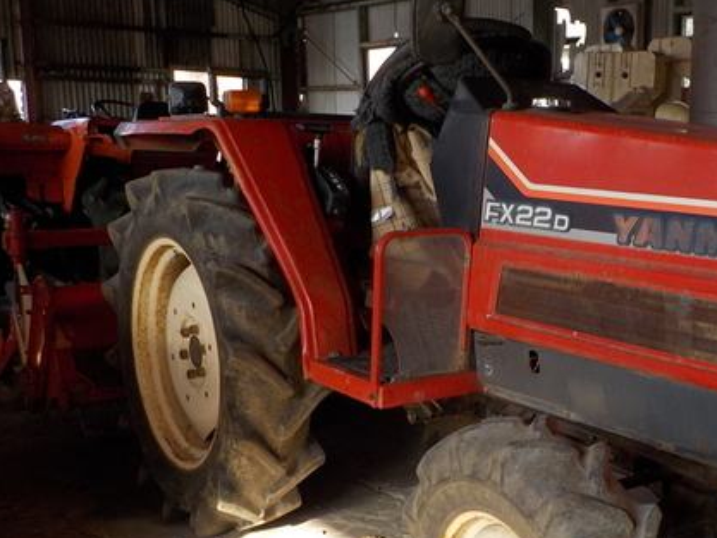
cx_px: 543
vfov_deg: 31.4
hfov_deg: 40.0
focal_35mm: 46
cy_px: 342
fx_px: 953
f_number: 3.3
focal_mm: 4.1
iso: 125
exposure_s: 1/125
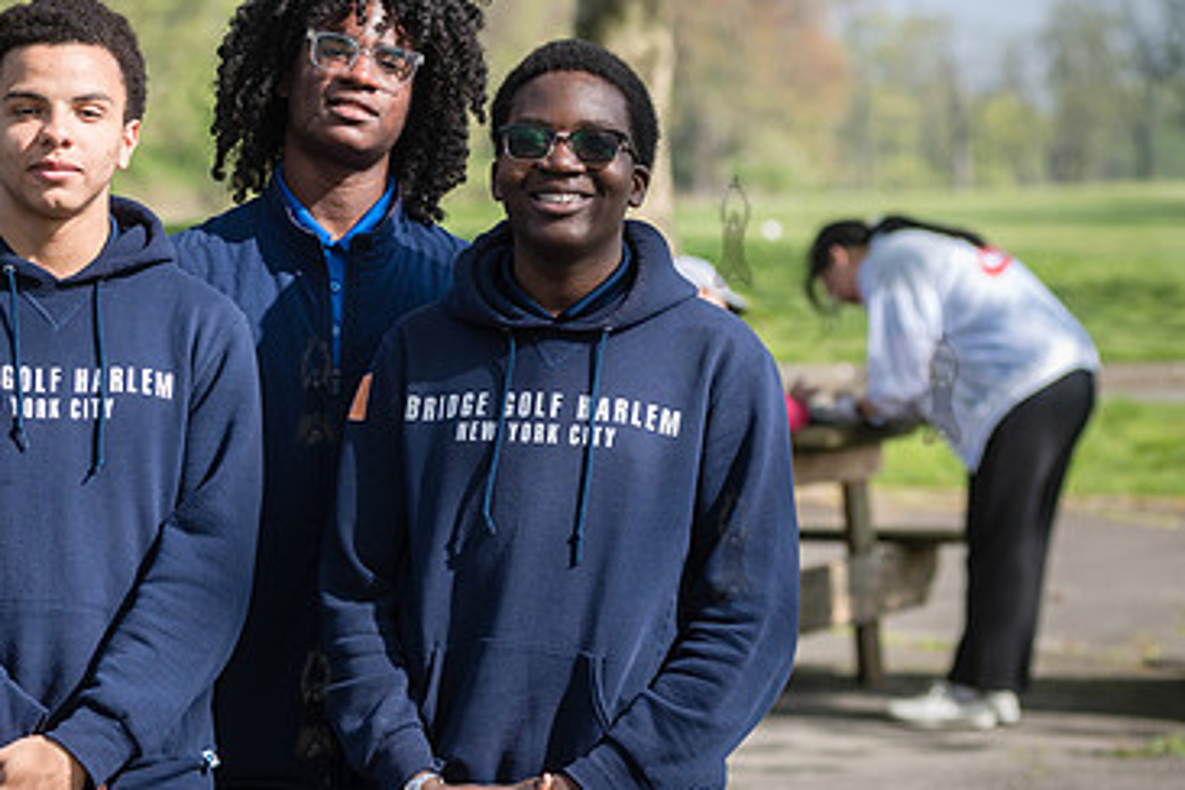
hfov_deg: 11.9
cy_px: 428
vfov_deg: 8.0
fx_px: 5661
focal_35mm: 172
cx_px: 299
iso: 100
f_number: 4
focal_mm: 100
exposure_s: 1/400
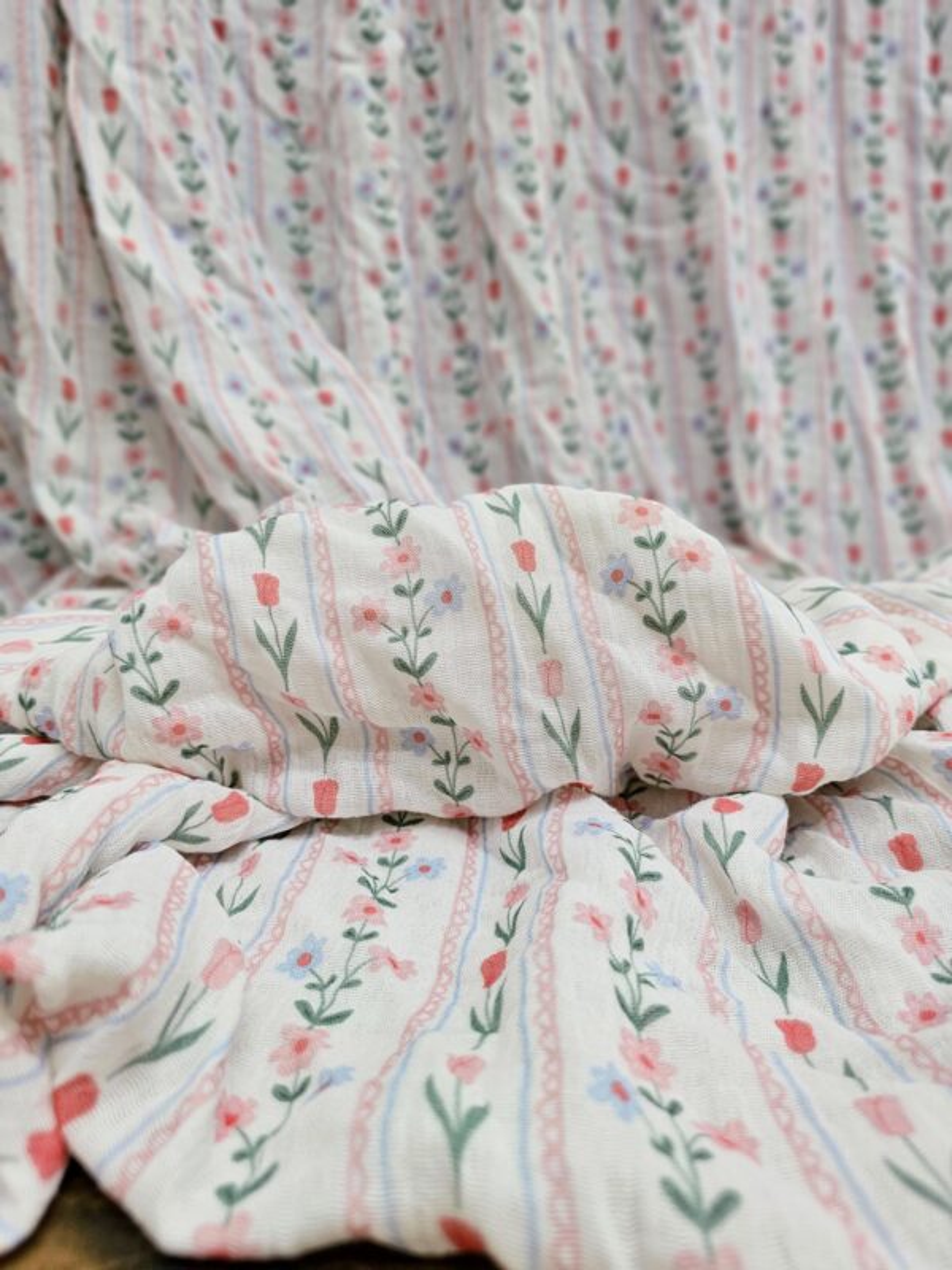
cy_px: 635
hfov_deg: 58.9
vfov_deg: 73.9
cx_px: 476
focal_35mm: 23
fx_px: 843
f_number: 1.7
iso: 64
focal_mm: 6.3
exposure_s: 1/101
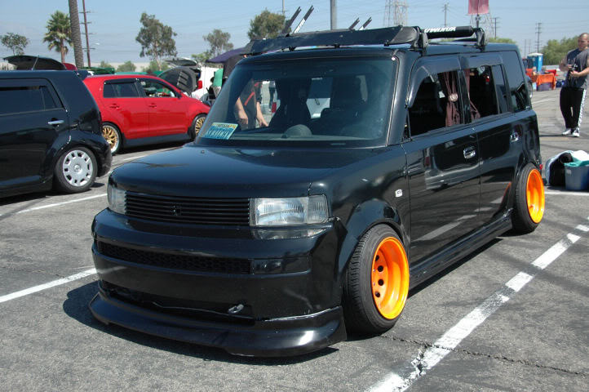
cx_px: 294
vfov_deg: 30.8
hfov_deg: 45.0
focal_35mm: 44
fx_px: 711
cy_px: 196
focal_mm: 29
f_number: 4.5
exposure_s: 1/1000
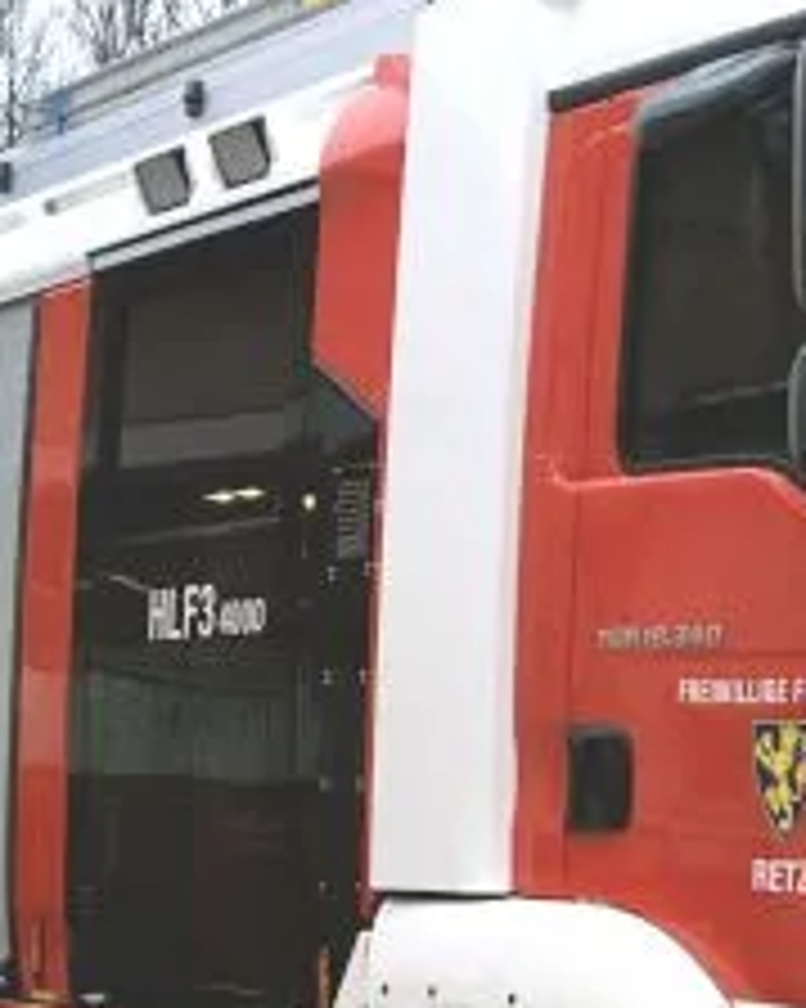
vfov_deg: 22.7
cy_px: 898
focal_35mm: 82
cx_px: 919
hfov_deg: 17.9
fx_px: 2447
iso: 200
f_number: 2.2
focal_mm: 4.15
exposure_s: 1/17
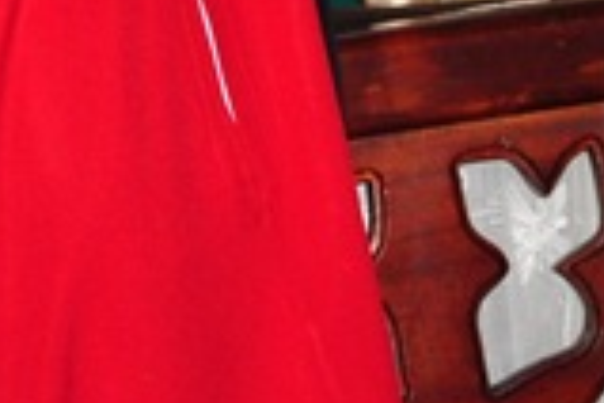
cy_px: -745
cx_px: 266
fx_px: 6643
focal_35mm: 396
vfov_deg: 3.4
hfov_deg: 5.2
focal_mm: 42
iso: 400
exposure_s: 1/200
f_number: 5.6
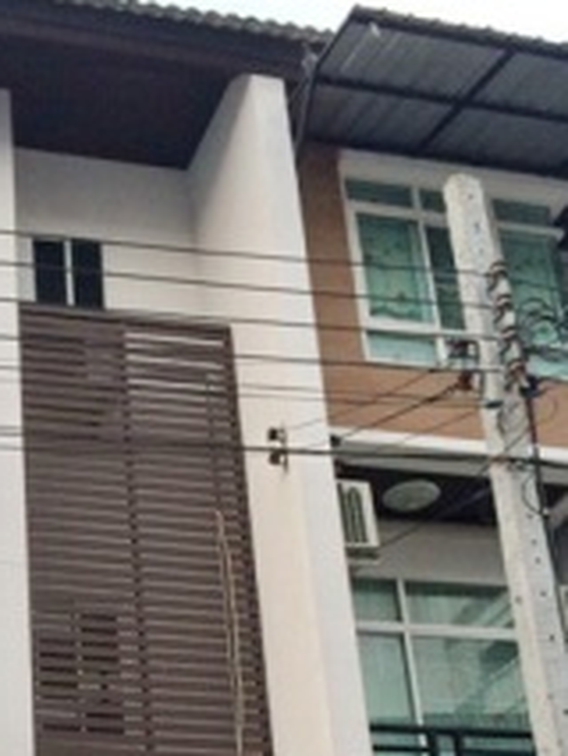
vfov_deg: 28.9
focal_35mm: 63
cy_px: 738
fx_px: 1377
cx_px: 7
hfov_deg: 22.5
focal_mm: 4.12
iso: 80
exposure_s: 1/30
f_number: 2.2
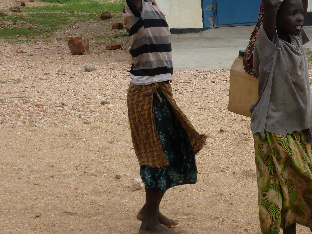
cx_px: 196
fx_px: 1217
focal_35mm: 135
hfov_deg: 14.6
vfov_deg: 11.0
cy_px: 85
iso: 100
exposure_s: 1/320
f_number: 4.7
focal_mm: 13.6
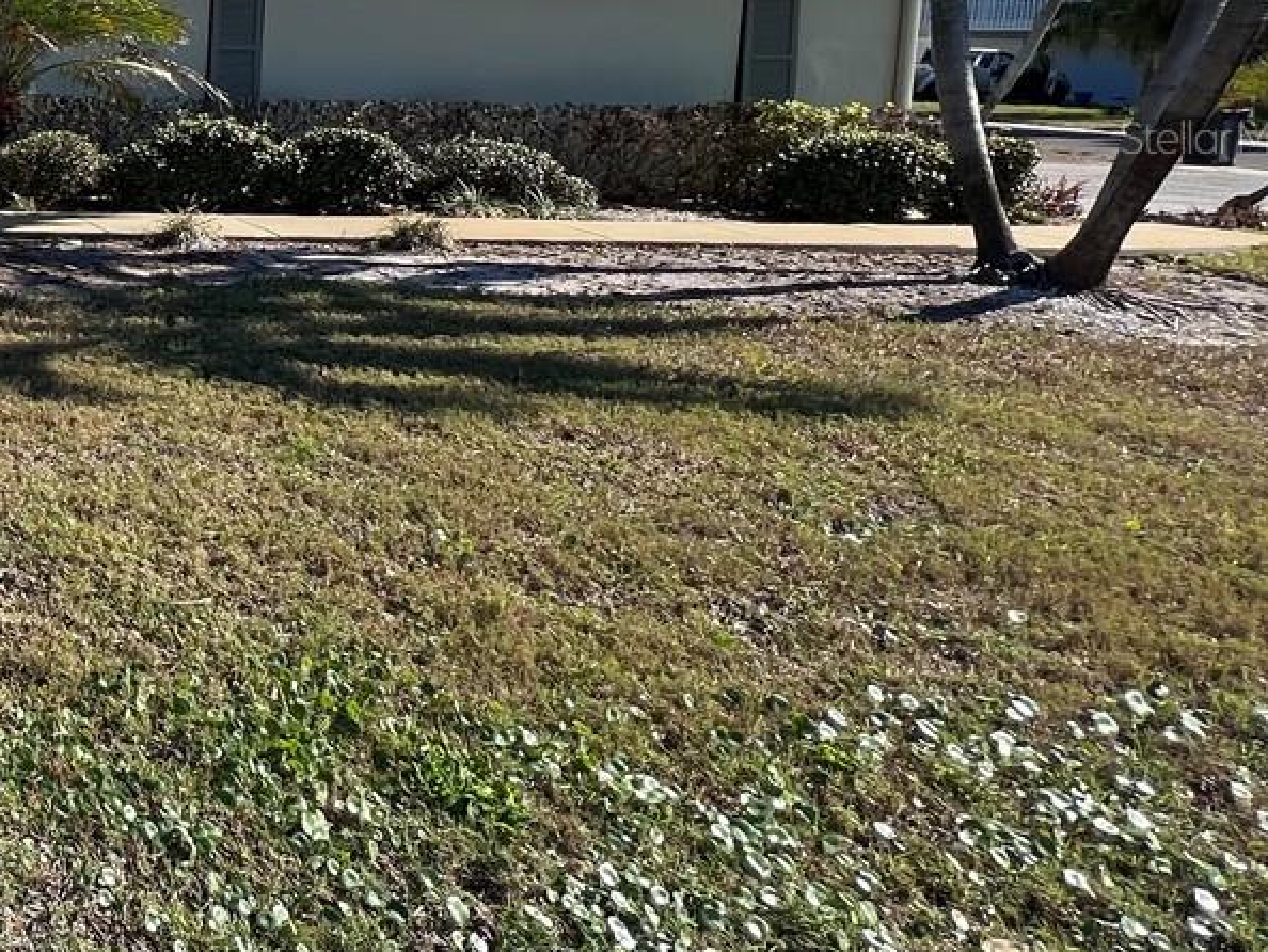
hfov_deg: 35.4
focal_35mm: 35
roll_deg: -0.7
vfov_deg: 38.5
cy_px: 137
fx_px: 1283
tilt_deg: -4.8
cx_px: -386
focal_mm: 1.57
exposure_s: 1/664
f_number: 1.8
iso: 32
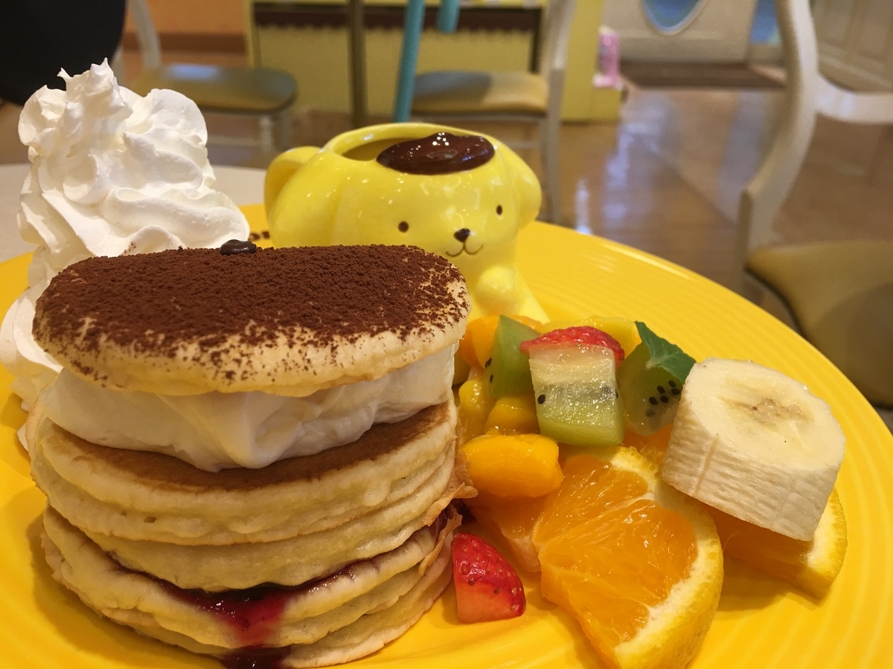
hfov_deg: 61.7
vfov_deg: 48.2
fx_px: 748
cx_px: 446
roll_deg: -2.1
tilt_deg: -28.0
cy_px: 334
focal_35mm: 29
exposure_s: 1/30
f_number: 2.2
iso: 25
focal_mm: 4.15
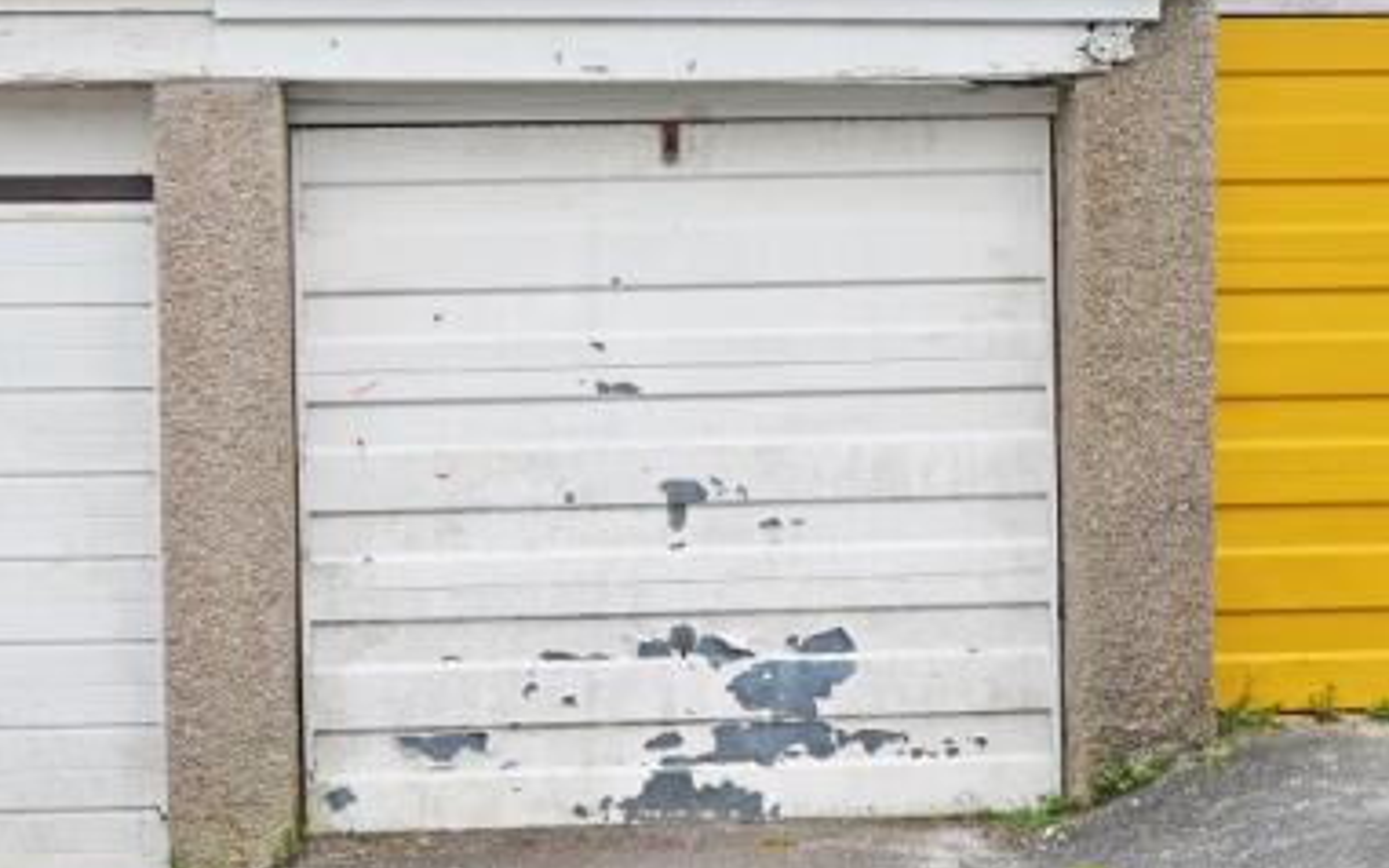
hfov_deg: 32.4
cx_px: 609
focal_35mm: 63
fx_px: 2384
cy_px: 244
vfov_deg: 20.5
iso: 200
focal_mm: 24
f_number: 11
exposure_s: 1/160
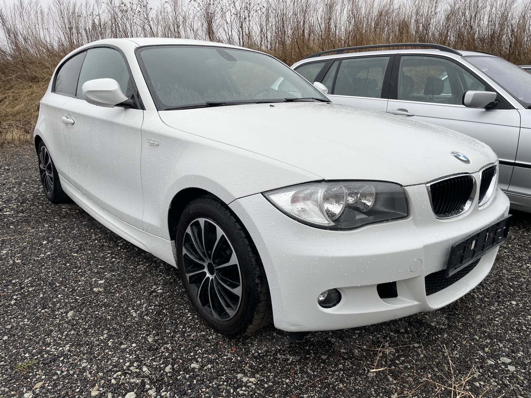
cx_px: 266
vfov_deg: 53.1
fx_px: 399
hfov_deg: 67.3
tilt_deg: -17.3
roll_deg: -1.5
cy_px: 199
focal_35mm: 26
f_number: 1.6
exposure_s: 1/306
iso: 32
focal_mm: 4.2
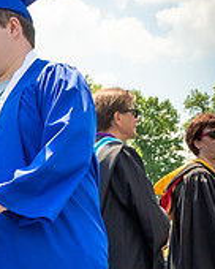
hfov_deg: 13.0
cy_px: 296
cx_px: -49
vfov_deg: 16.2
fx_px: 915
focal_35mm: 115
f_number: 7.1
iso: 200
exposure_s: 1/800
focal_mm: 17
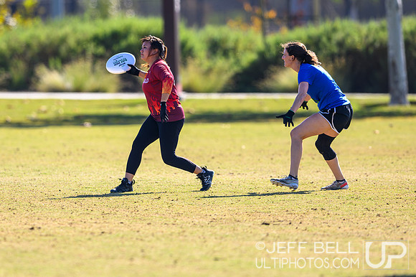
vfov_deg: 1.9
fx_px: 8161
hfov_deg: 2.9
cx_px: 138
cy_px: 95
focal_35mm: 707
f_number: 3.2
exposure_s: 1/1000
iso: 100
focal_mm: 400
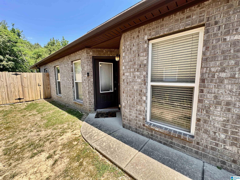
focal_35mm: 14
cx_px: 120
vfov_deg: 85.7
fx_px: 97
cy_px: 90
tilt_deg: -5.8
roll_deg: +0.4
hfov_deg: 102.1
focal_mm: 2.22
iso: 40
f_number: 2.2
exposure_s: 1/282
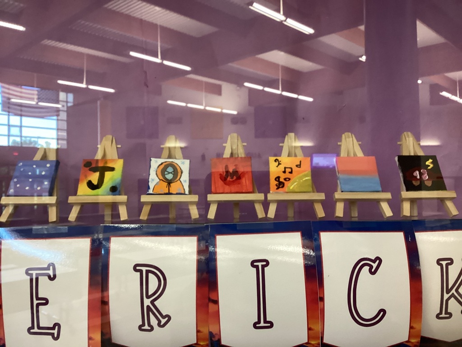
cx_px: 231
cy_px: 174
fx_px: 414
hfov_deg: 58.4
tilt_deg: +0.1
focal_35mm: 31
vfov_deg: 45.4
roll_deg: +0.1
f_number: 2.4
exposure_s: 1/40
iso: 250
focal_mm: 3.3
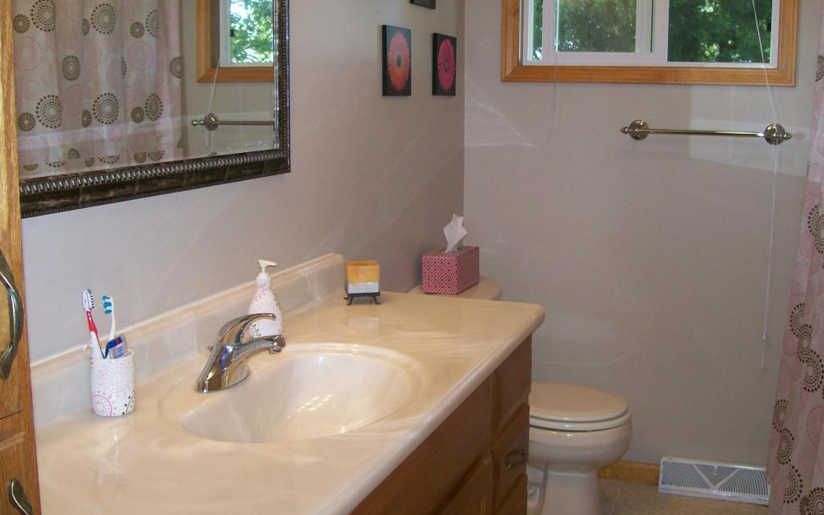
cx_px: 419
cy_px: 242
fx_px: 876
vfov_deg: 32.8
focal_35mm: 39
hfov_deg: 50.4
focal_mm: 6
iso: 80
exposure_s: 1/64
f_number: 2.7
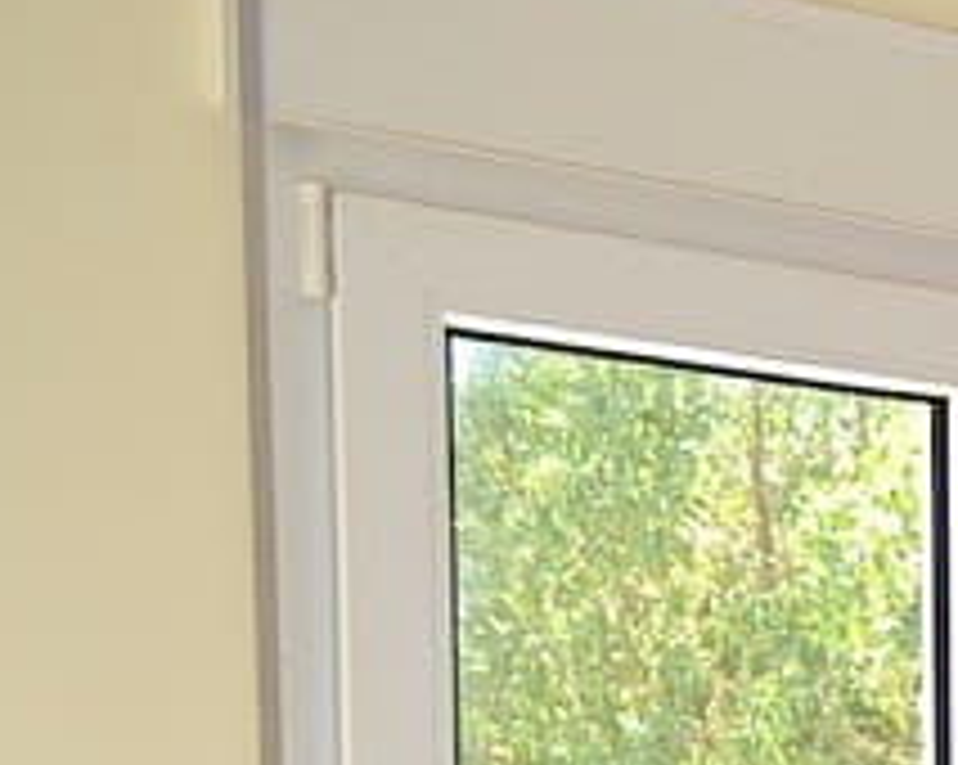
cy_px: 1462
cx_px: 2510
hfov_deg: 10.8
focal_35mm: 143
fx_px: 4051
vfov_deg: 10.1
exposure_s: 1/125
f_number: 4
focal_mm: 18
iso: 200
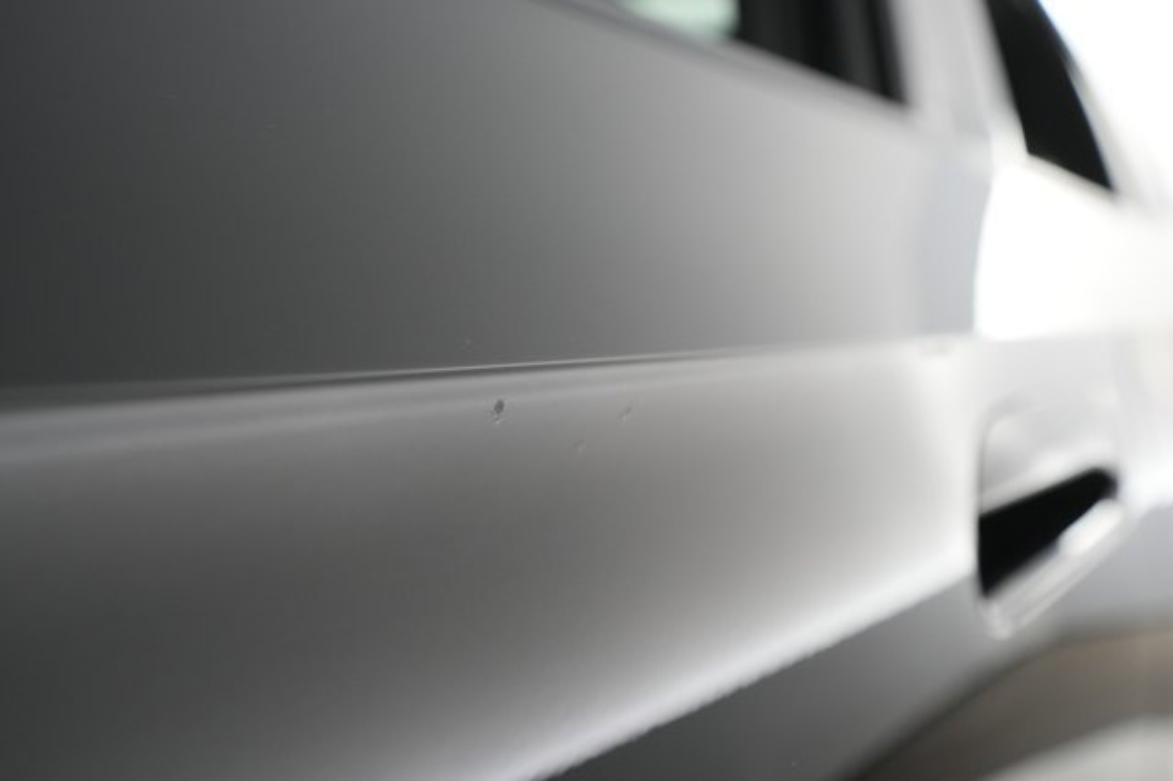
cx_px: 586
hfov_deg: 65.5
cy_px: 390
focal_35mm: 28
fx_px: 912
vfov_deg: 46.4
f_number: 4.5
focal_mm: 28
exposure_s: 1/100
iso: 3200
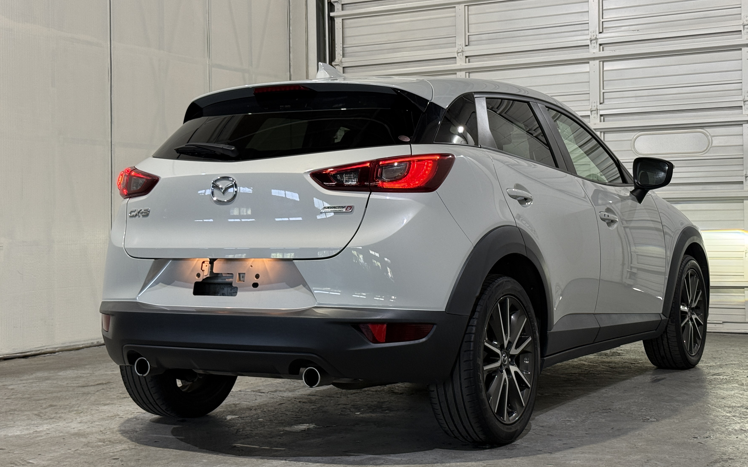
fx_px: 1182
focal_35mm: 58
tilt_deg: +0.6
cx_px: 401
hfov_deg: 35.1
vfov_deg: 22.4
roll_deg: +0.6
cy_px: 207
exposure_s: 1/60
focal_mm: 6.76
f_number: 1.78
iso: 80
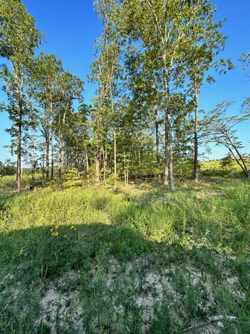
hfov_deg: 85.7
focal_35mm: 14
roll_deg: -0.4
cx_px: 125
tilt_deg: +2.9
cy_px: 167
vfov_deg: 102.1
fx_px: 135
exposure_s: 1/523
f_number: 2.2
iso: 40
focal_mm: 2.22
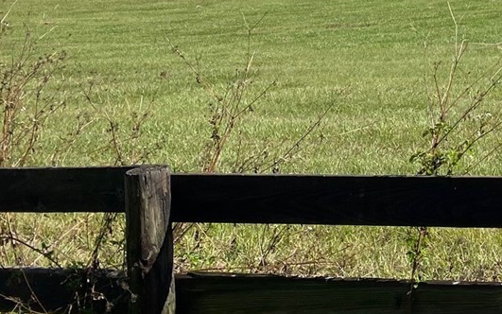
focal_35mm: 83
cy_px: -192
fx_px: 1136
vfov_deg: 14.4
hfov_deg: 22.1
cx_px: 671
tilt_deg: +5.5
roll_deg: +1.3
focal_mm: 4.25
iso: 32
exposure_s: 1/3205
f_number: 1.8
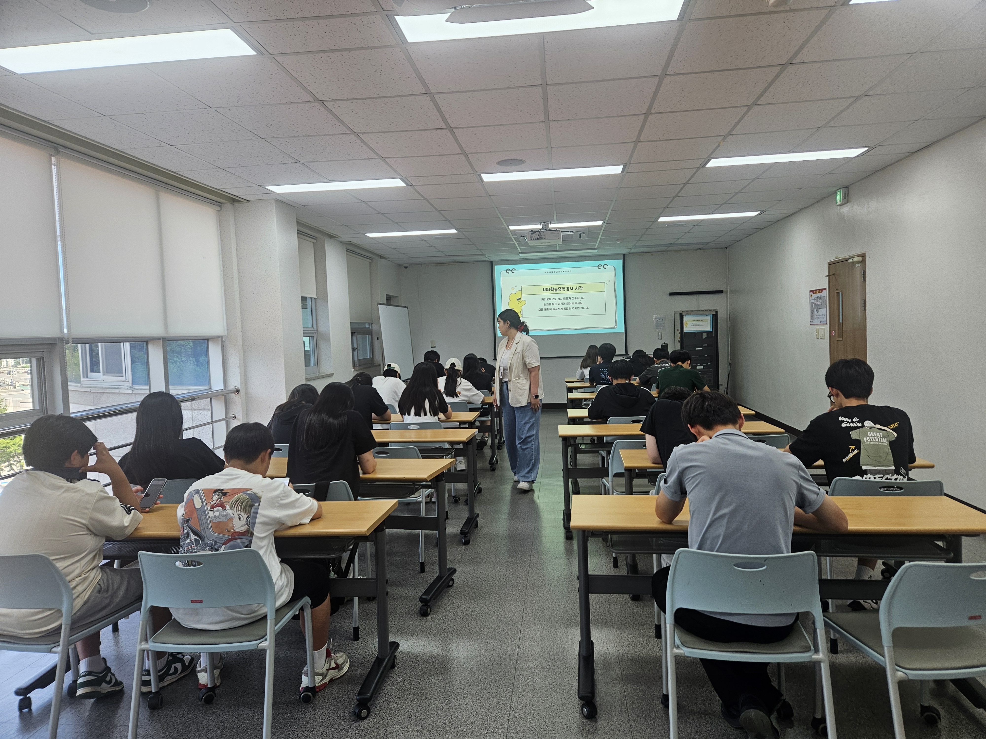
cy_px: 370
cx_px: 493
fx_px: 655
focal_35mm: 23
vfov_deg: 58.9
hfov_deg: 73.9
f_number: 1.8
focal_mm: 5.4
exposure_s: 1/180
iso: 100
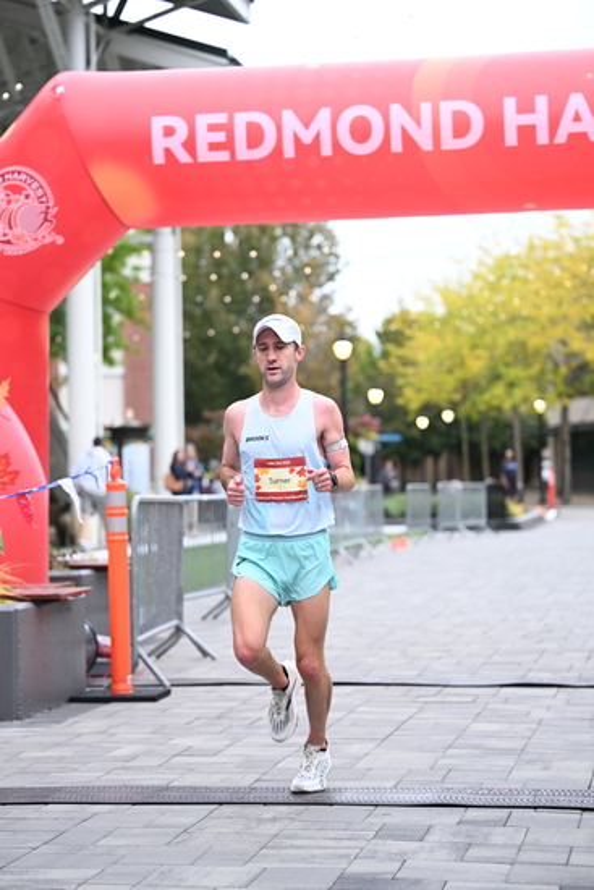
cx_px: 297
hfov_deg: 16.7
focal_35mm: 82
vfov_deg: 24.8
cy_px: 445
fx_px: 2028
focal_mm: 82
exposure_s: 1/640
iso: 1250
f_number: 2.8
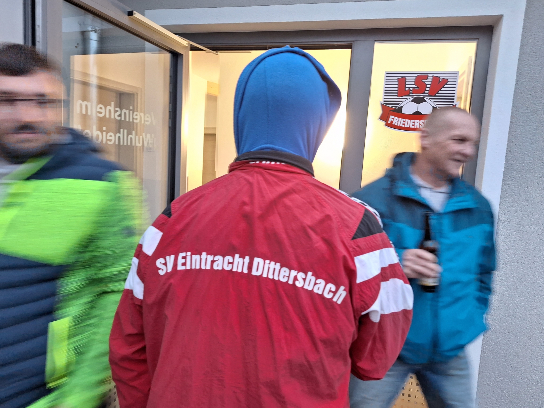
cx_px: 272
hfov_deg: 73.9
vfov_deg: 58.9
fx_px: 361
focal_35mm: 23
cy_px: 204
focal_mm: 5.54
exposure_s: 1/25
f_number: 1.8
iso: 200
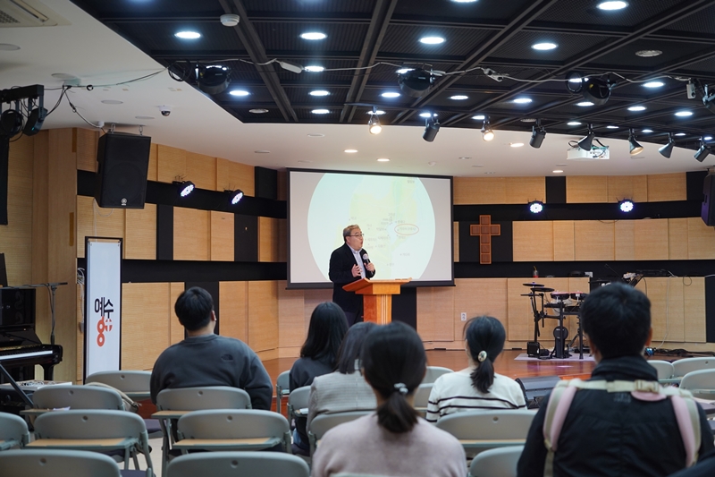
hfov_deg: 40.4
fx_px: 973
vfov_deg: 27.5
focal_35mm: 49
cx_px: 358
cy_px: 238
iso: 1250
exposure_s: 1/160
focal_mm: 49
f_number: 4
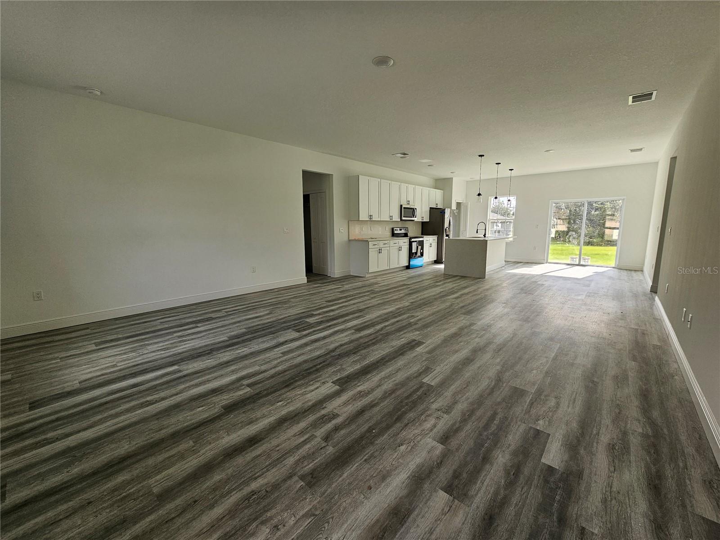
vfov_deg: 89.9
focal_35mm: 13
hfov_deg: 106.2
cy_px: 270
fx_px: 270
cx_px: 360
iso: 50
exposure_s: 1/195
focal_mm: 2.2
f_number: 2.2
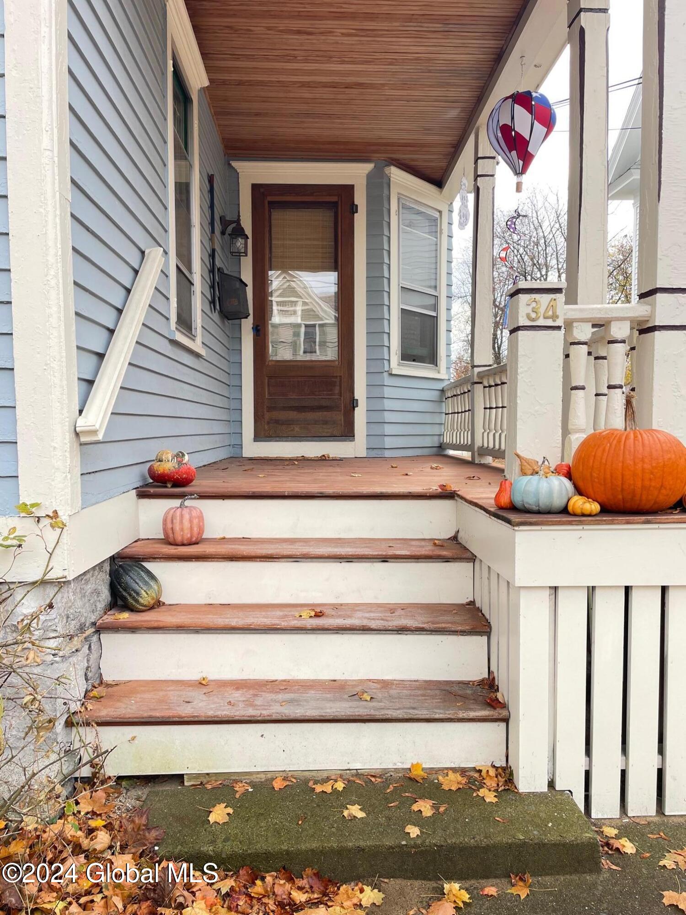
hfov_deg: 53.1
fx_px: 687
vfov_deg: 67.3
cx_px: 343
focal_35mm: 26
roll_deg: +0.7
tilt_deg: -3.2
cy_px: 458
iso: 32
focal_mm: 4.2
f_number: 1.6
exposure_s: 1/241
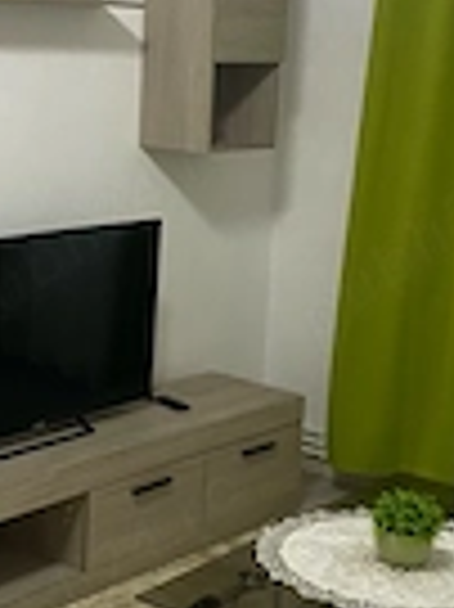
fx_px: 1349
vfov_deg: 25.4
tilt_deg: -10.9
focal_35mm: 77
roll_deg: -3.2
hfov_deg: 19.1
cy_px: 284
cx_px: 184
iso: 160
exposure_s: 1/50
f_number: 1.8
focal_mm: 4.25
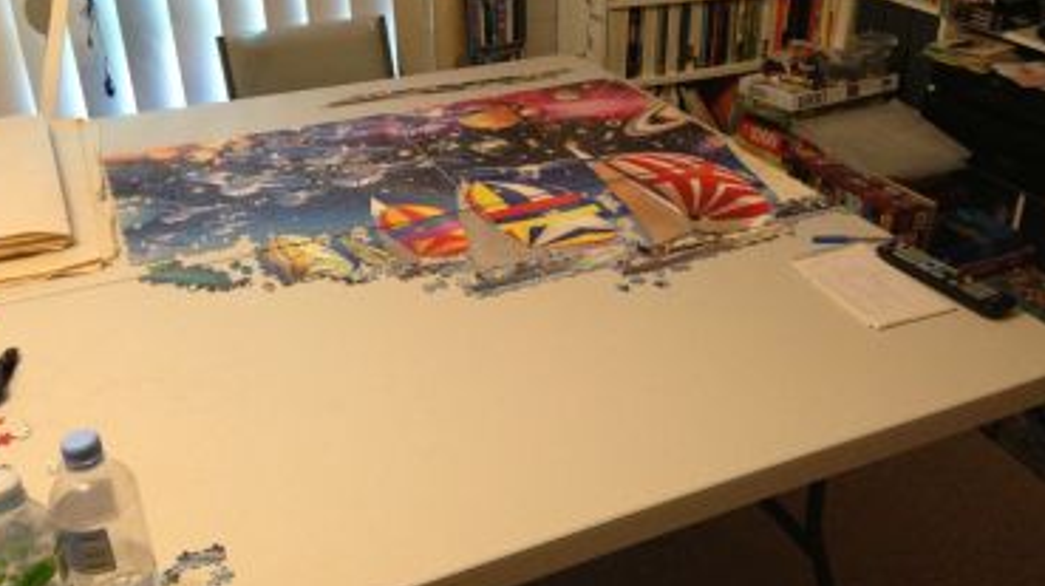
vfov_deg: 30.3
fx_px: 1080
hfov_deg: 51.6
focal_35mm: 39
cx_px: 527
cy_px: 255
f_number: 2.4
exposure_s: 1/20
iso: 400
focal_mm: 4.13
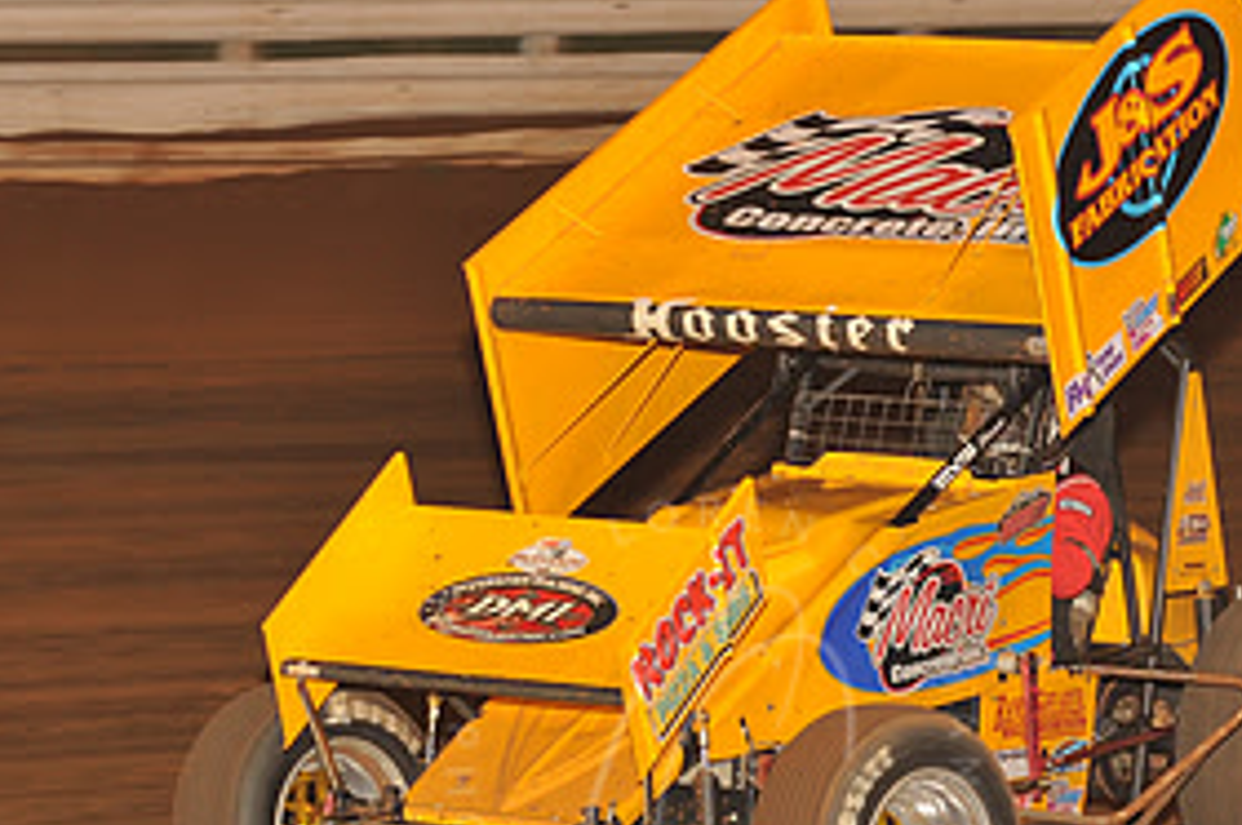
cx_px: 710
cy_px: 355
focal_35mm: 207
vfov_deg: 6.6
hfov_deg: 9.9
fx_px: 7133
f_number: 6.3
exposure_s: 1/320
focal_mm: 100
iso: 1000
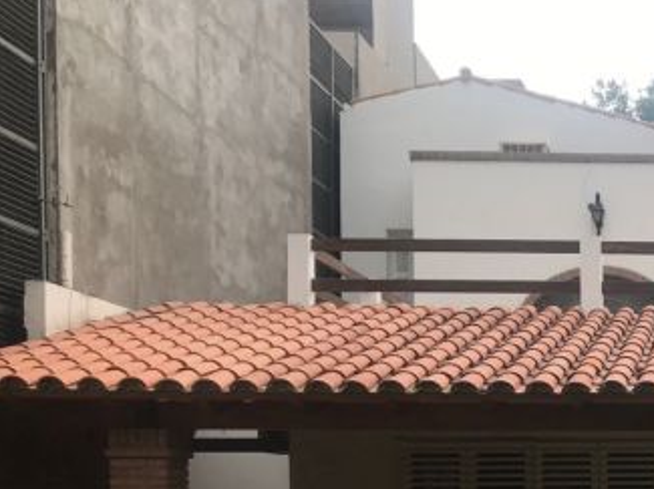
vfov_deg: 20.3
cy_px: 531
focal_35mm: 69
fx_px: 1302
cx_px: 803
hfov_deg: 25.1
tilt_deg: +0.6
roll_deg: -0.4
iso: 20
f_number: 1.8
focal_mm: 3.99
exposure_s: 1/1429
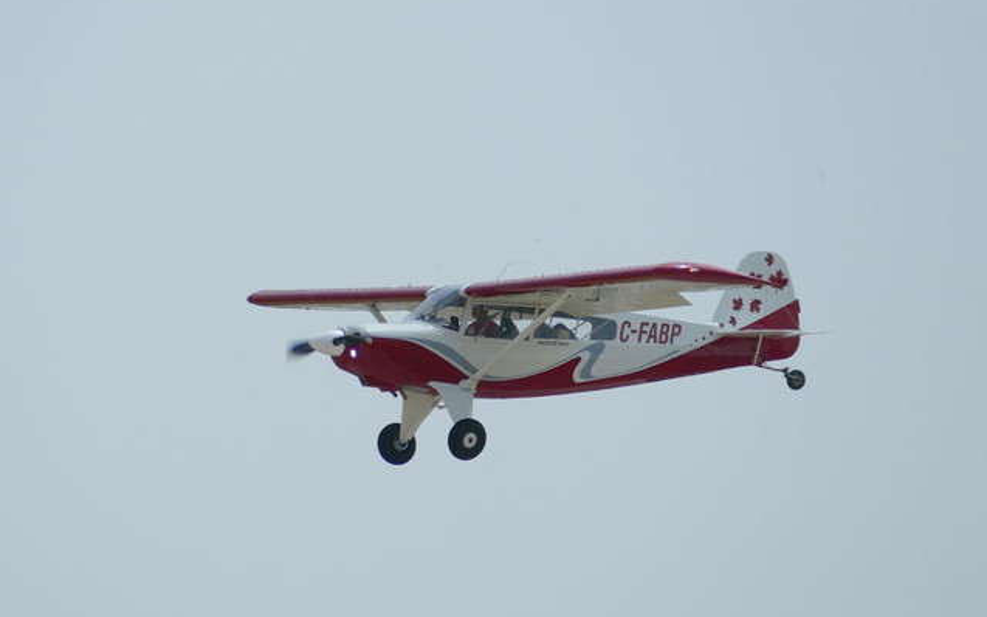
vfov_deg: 1.9
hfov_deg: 3.0
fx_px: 18693
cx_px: 494
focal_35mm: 695
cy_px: 309
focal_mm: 146
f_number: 4
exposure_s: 1/2000
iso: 125
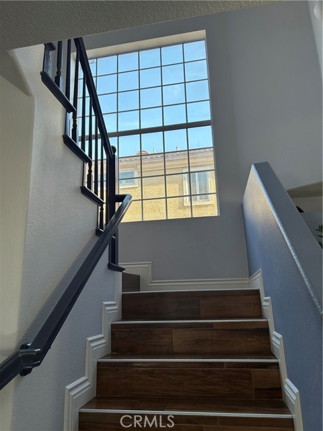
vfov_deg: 67.3
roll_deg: +1.2
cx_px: 162
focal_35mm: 26
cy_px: 216
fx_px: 323
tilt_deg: +14.1
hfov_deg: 53.1
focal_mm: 5.7
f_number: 1.5
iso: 50
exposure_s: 1/312
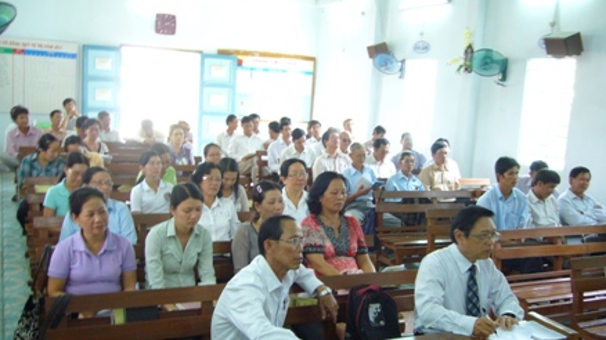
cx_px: 307
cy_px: 214
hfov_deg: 51.6
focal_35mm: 39
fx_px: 626
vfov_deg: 30.3
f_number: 2.8
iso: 125
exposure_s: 1/8
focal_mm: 5.8
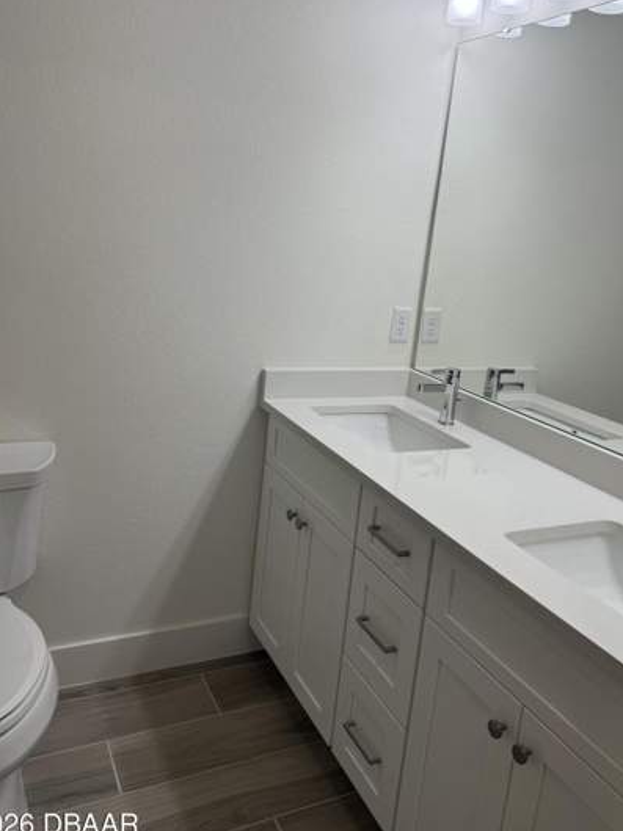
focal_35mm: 29
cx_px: 325
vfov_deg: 61.5
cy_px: 368
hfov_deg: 48.2
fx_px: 696
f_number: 1.78
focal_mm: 6.76
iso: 80
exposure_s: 1/296
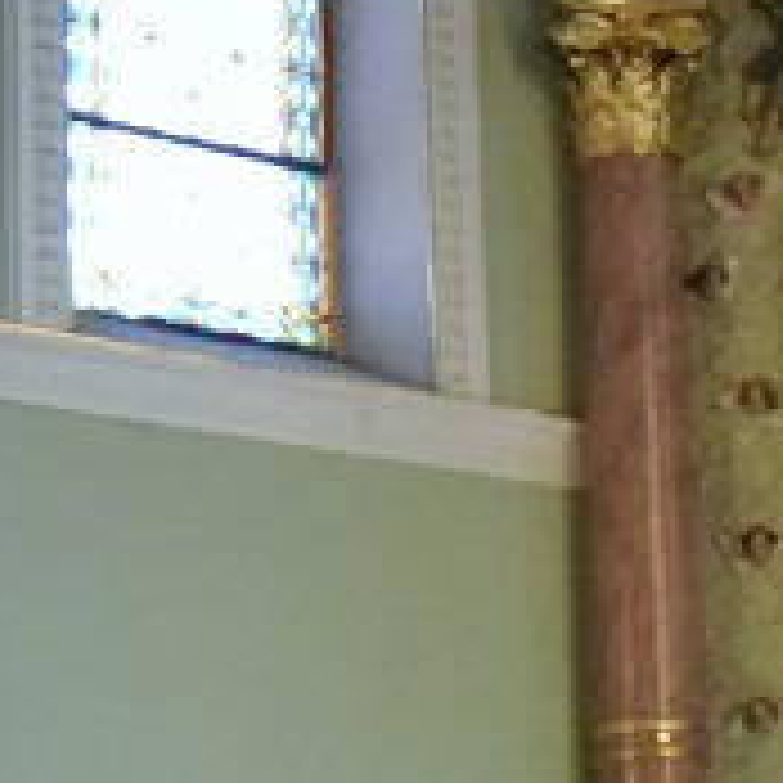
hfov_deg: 11.3
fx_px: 3941
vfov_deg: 11.2
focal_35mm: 154
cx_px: 410
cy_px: 824
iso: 3200
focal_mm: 14
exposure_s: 1/100
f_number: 5
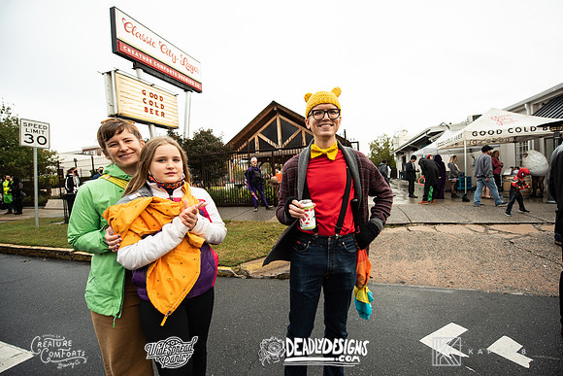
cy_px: 186
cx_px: 292
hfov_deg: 102.2
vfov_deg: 79.2
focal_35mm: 15
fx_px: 227
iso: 400
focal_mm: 14
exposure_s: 1/200
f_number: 3.5
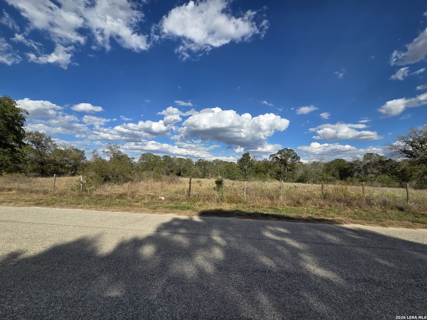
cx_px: 214
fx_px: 160
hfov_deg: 106.2
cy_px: 160
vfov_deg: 89.9
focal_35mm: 13
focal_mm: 2.2
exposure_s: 1/2643
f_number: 2.2
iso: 50
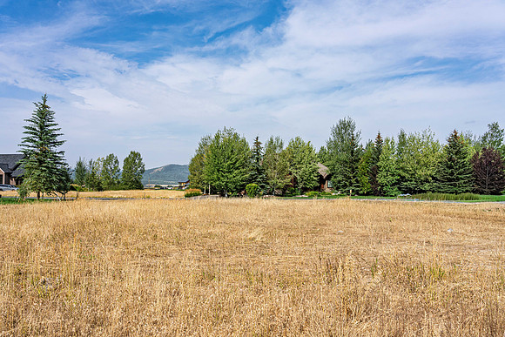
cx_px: 252
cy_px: 168
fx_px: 431
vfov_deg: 42.7
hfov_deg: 60.8
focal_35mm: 31
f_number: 9
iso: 200
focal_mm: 30
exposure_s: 1/1000
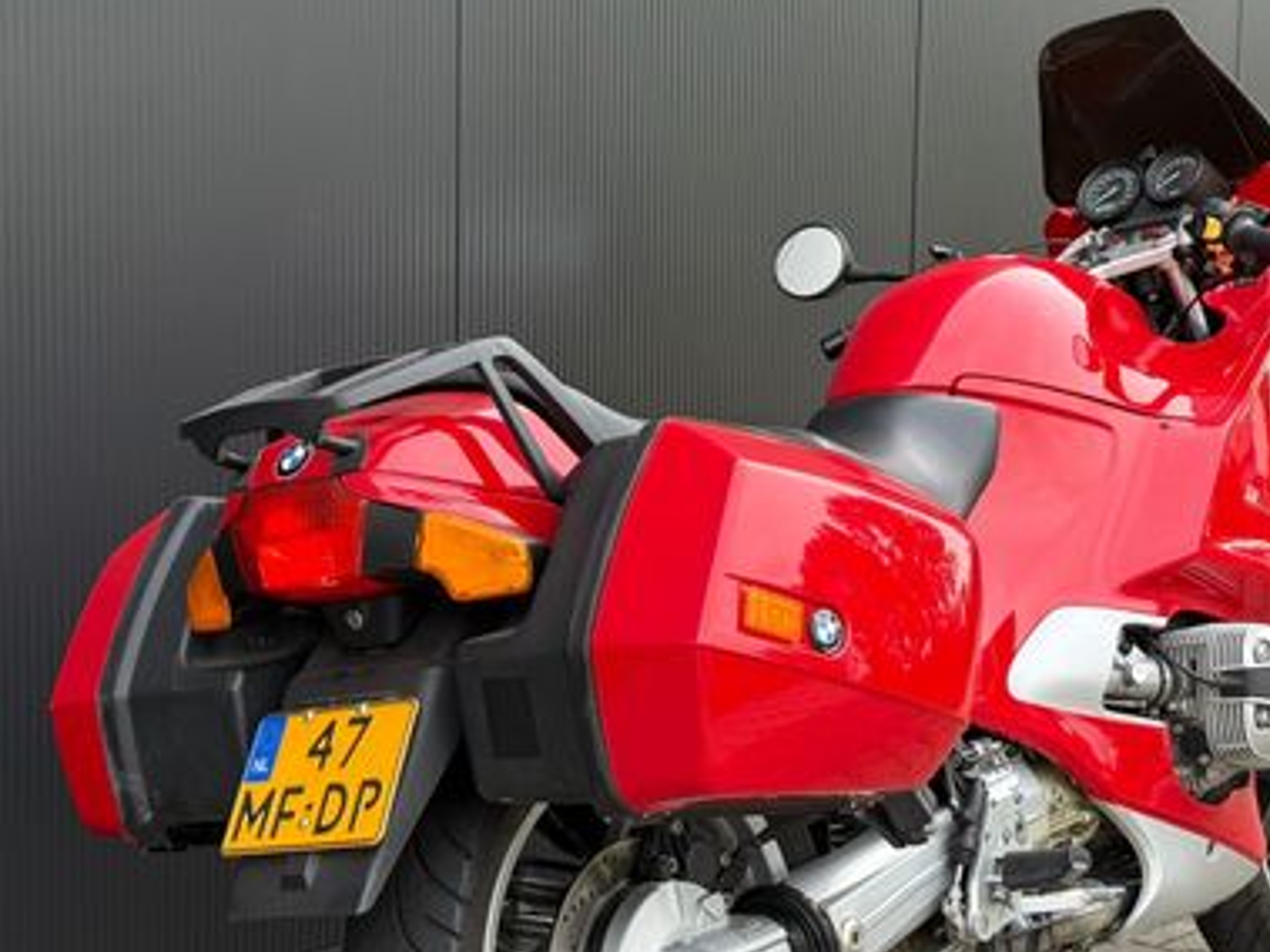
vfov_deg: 18.2
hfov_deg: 24.1
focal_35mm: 81
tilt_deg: -7.3
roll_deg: -1.8
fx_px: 2971
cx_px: 804
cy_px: 556
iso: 80
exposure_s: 1/1055
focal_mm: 6.76
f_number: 1.78
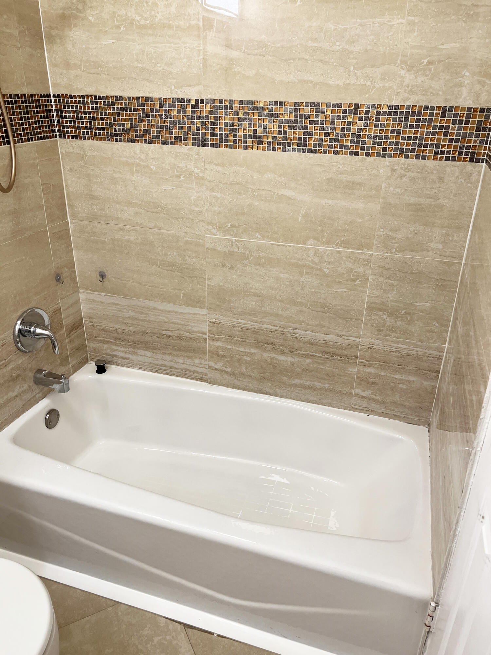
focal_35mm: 26
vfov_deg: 67.3
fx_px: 492
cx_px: 246
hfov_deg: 53.1
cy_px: 328
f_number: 1.5
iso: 100
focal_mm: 5.7
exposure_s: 1/120
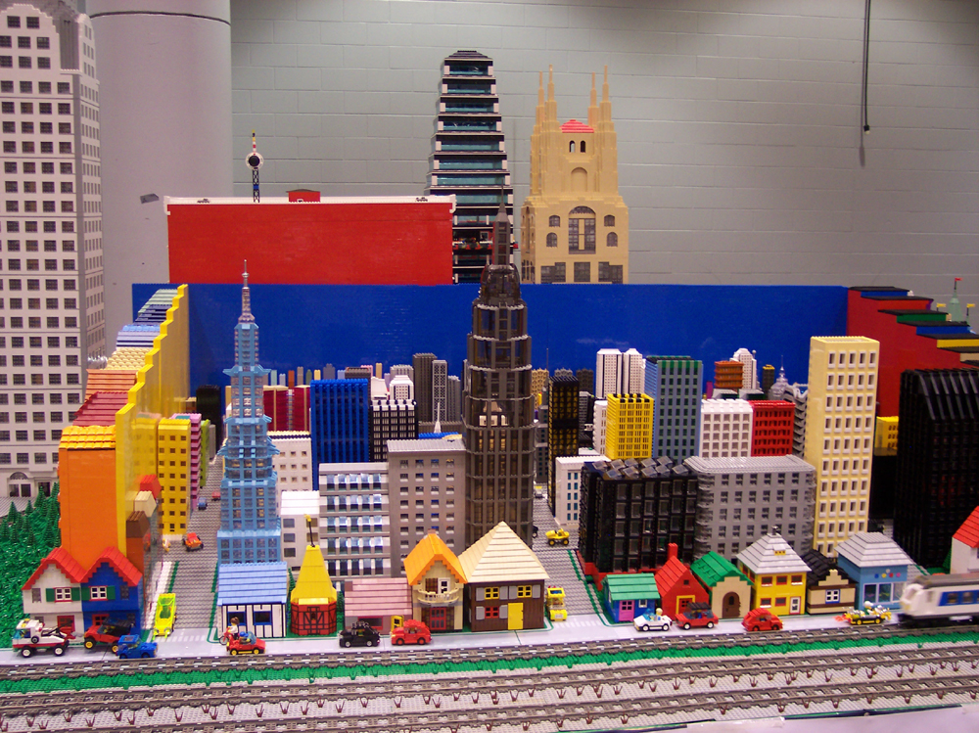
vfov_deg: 37.7
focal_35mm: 38
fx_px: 1074
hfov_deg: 49.0
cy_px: 366
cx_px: 490
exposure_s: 1/30
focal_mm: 8
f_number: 2.8
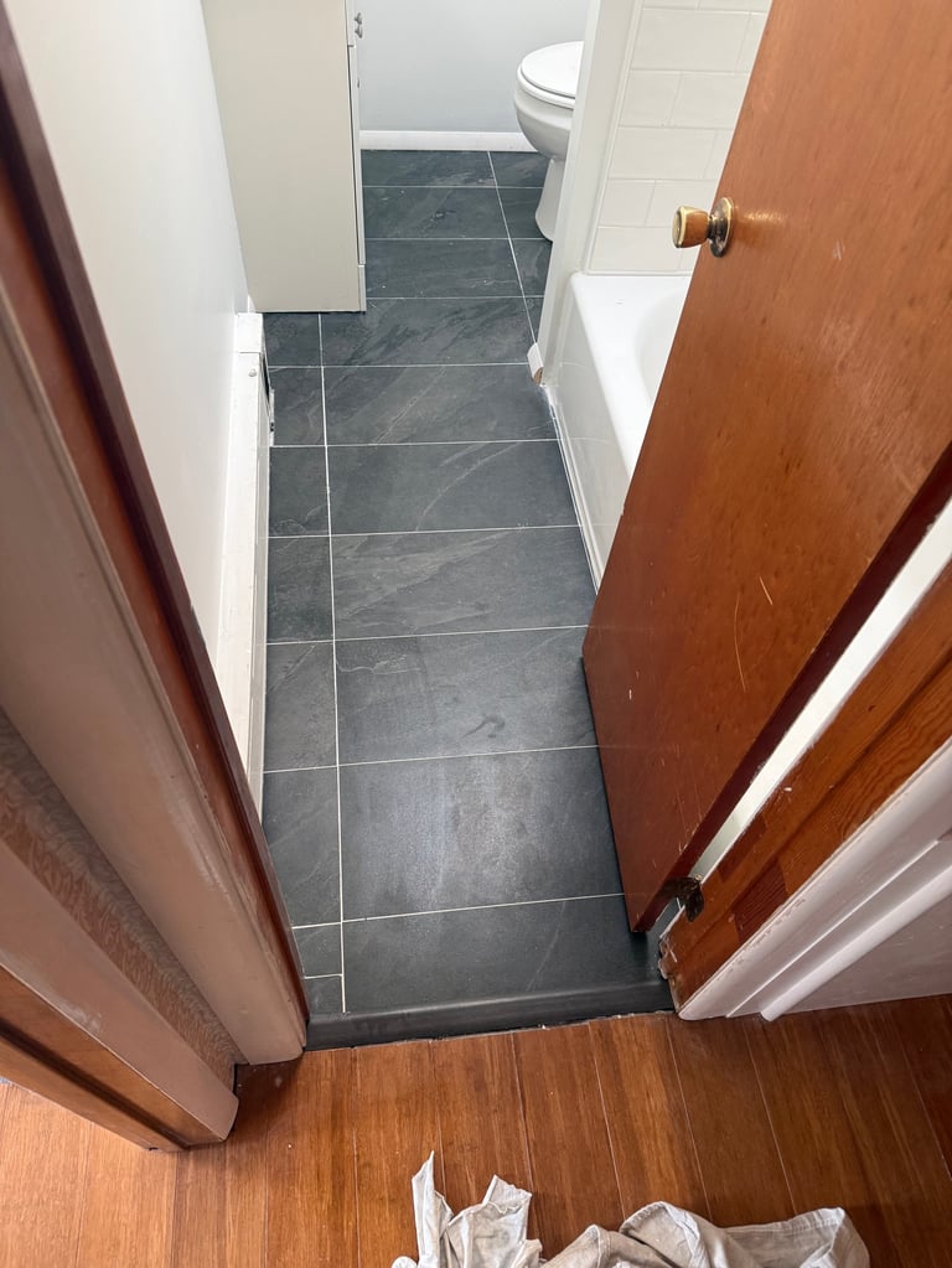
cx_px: 476
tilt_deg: -53.5
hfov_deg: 56.8
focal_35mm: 24
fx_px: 880
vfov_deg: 71.6
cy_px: 634
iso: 200
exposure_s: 1/60
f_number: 1.78
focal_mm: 6.76
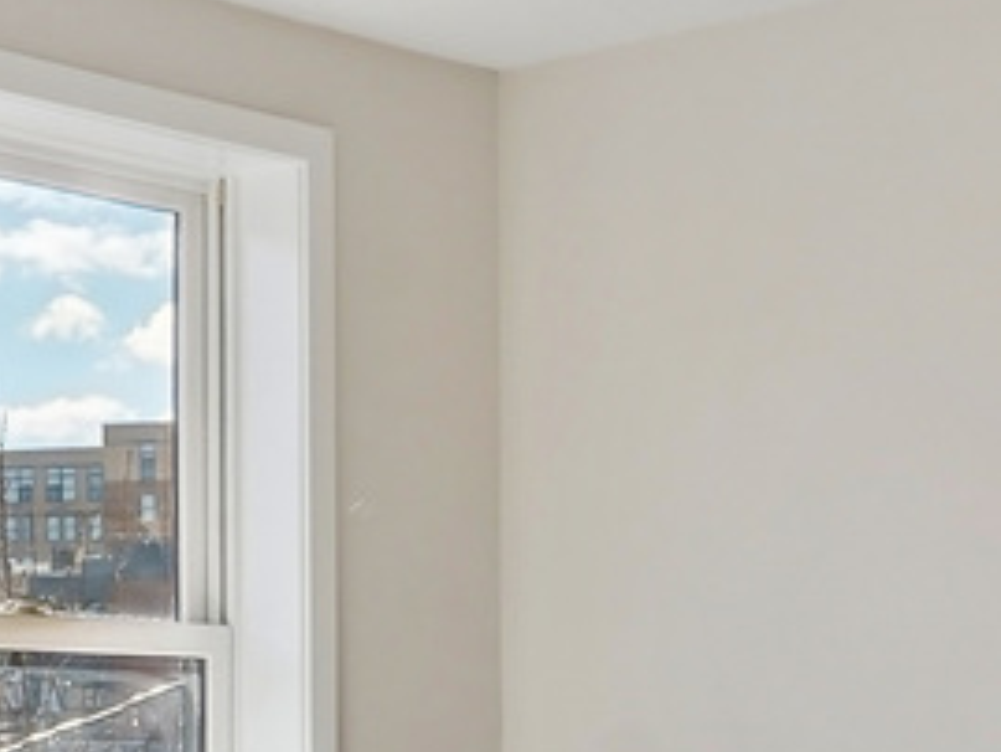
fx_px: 2604
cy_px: 804
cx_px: 543
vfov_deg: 16.0
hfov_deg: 21.8
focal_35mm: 90
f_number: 9
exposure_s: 1/160
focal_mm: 14
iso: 250
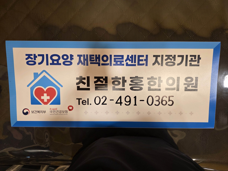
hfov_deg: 73.9
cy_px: 86
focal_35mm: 23
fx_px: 151
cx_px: 114
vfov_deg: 58.9
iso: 250
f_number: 1.7
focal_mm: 6.25
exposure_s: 1/120
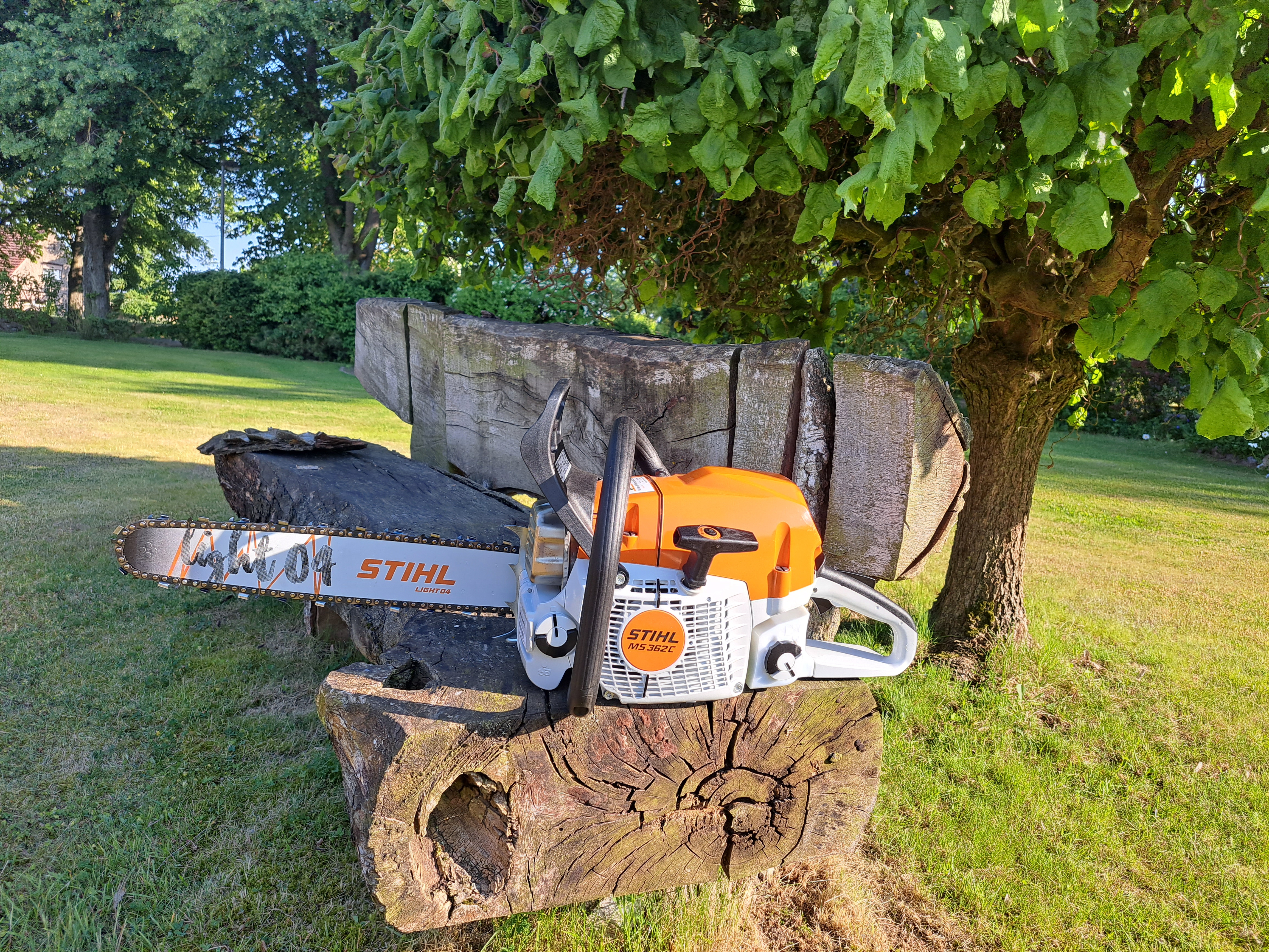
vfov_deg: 56.8
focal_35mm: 24
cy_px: 476
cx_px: 634
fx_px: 880
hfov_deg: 71.6
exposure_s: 1/464
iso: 50
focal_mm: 5.23
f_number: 1.8
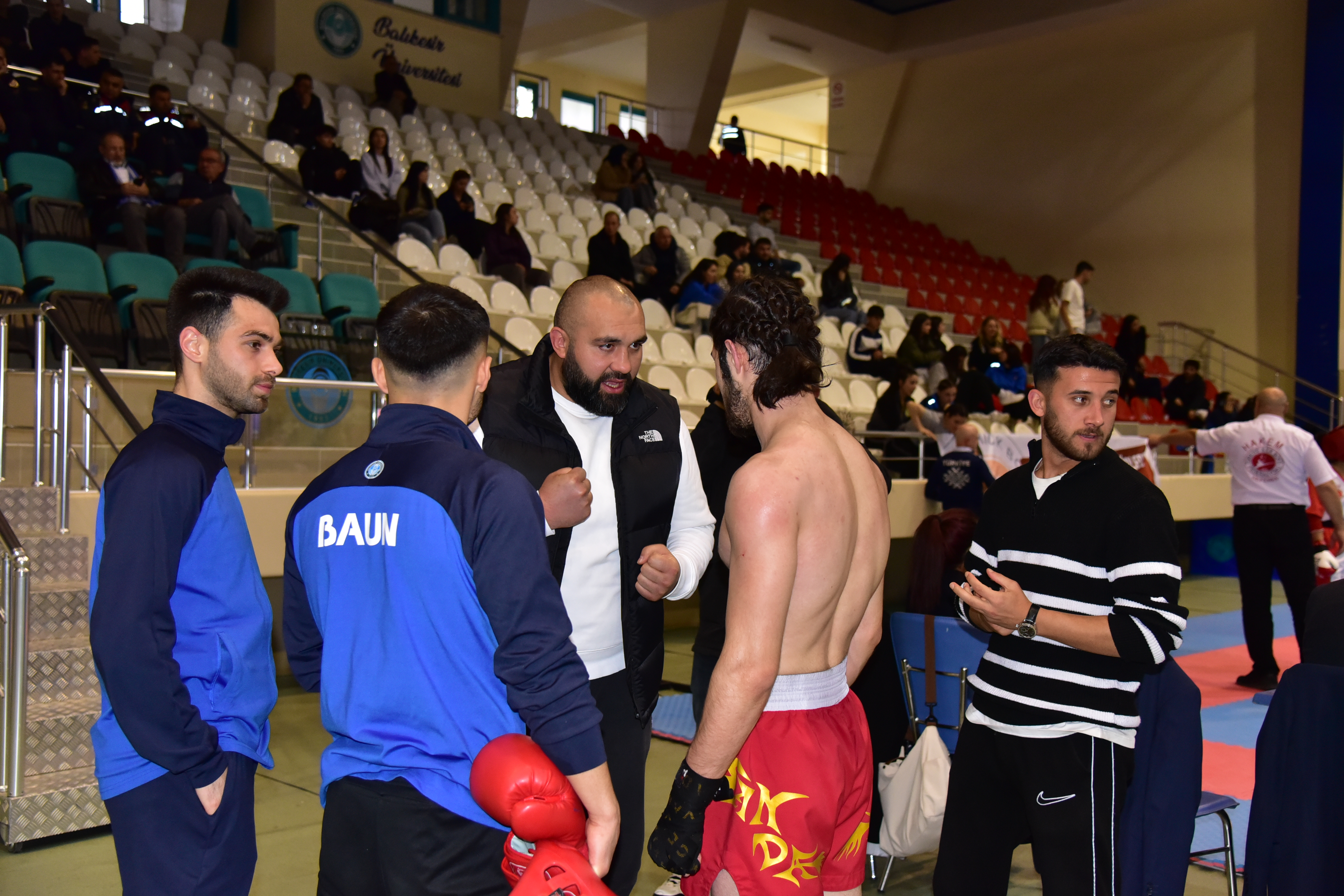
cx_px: 672
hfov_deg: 50.7
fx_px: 1419
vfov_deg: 35.1
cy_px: 448
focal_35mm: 38
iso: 2500
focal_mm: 38
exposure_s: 1/200
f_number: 4
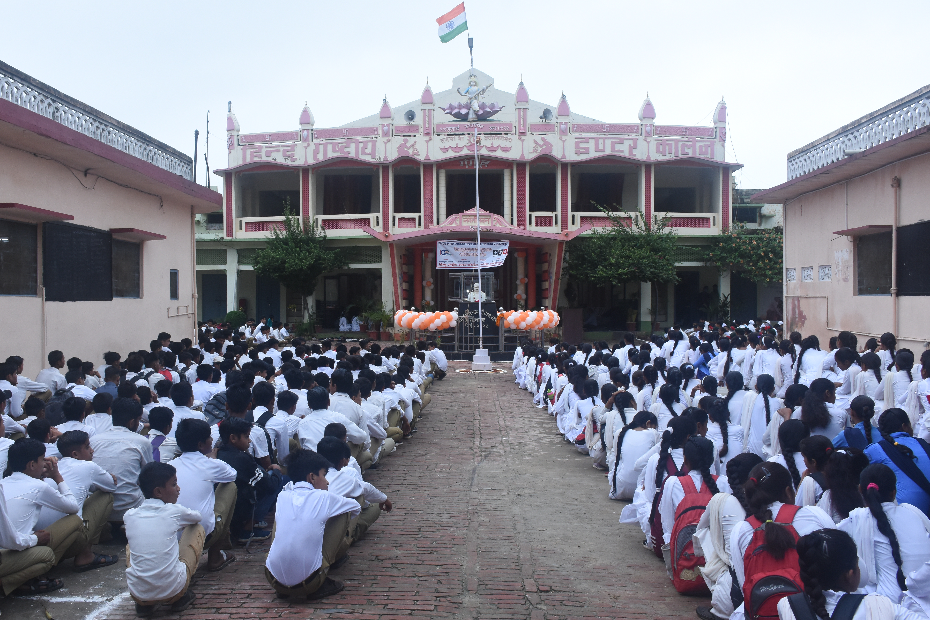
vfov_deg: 40.0
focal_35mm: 33
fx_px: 852
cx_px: 425
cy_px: 316
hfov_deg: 57.1
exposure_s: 1/125
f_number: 8
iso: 800
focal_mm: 20
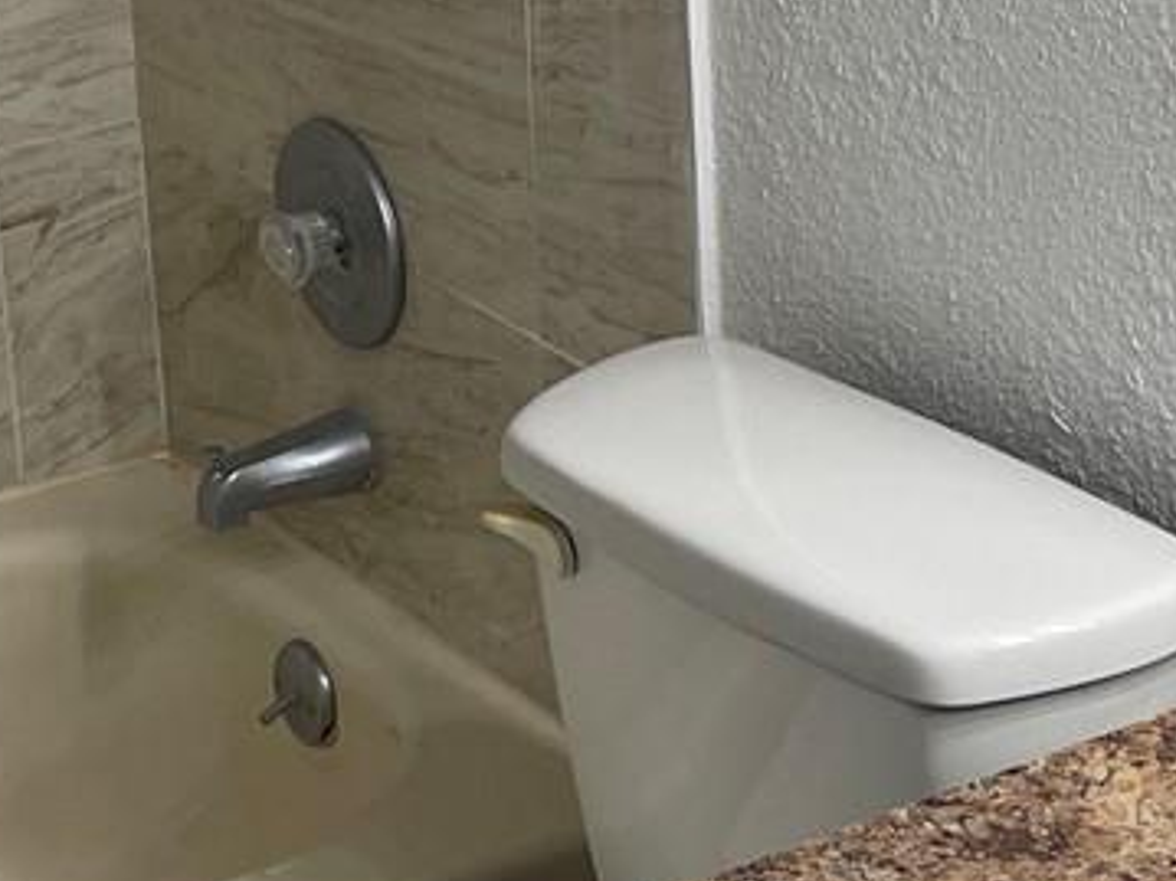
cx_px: 108
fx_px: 3940
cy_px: -39
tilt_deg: -17.3
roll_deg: +4.2
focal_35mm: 116
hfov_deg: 16.7
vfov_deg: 12.6
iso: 80
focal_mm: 4.2
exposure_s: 1/120
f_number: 1.6
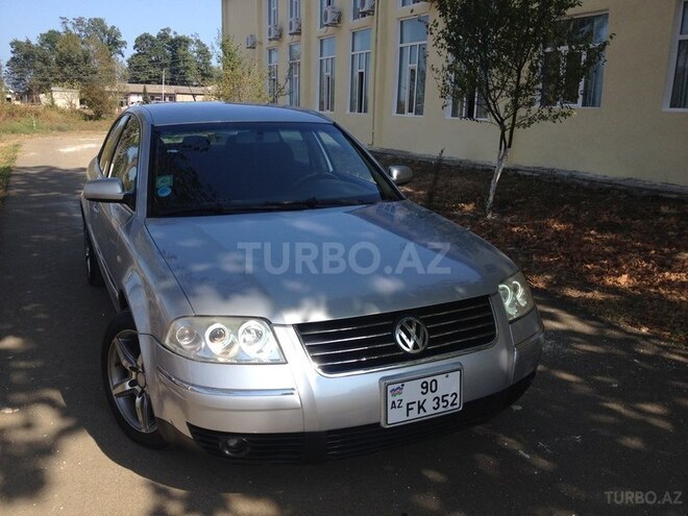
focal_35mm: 35
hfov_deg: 52.6
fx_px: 696
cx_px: 344
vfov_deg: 40.7
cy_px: 258
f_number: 2.4
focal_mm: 4.28
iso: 50
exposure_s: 1/1346
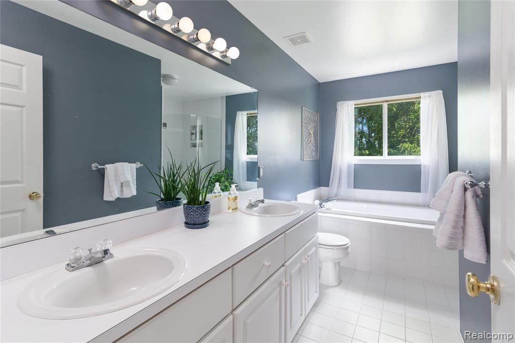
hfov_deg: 93.3
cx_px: 258
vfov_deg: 70.5
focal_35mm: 17
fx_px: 243
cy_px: 172
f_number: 9
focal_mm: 17
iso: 400
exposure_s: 1/2.5
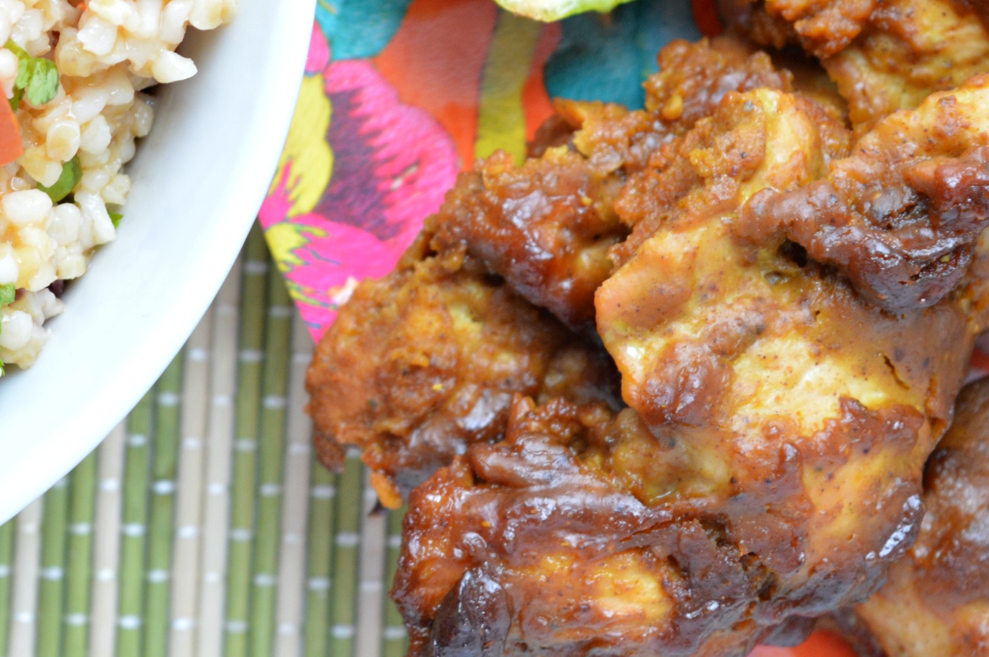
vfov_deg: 7.7
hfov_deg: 11.6
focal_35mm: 176
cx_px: 144
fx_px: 4832
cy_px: -26
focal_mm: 55
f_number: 5.6
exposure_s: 1/15
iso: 400
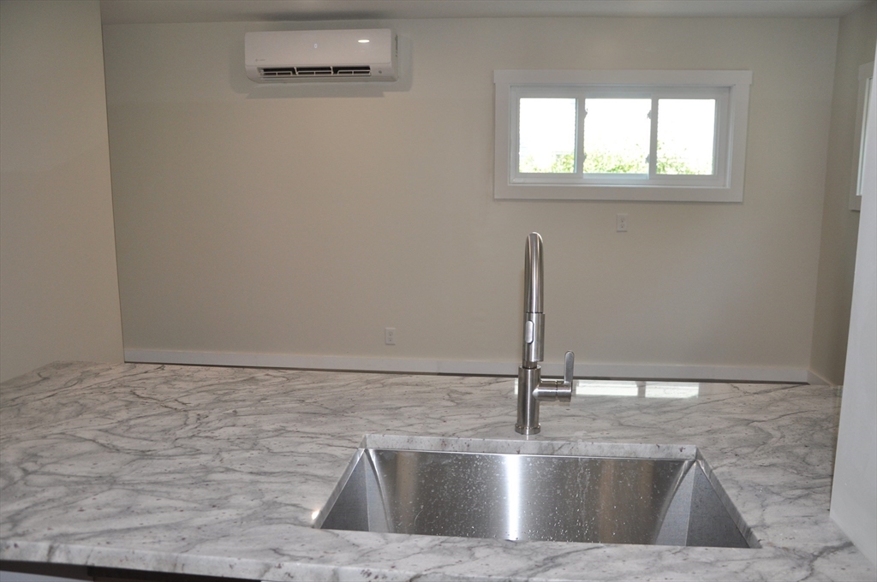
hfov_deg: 67.4
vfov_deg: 47.8
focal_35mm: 27
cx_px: 438
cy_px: 291
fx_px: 657
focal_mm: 18
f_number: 3.5
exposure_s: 1/125
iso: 400
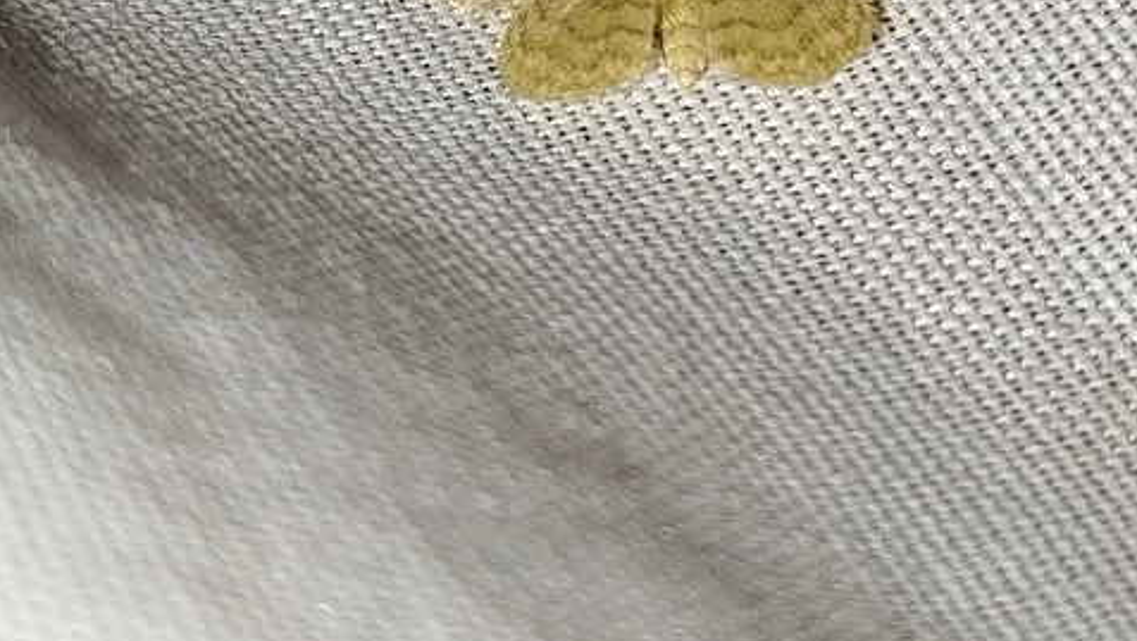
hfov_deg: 19.3
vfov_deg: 10.8
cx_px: 567
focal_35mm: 111
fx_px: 3349
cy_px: 10
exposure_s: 1/50
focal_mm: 5.31
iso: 80
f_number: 1.7
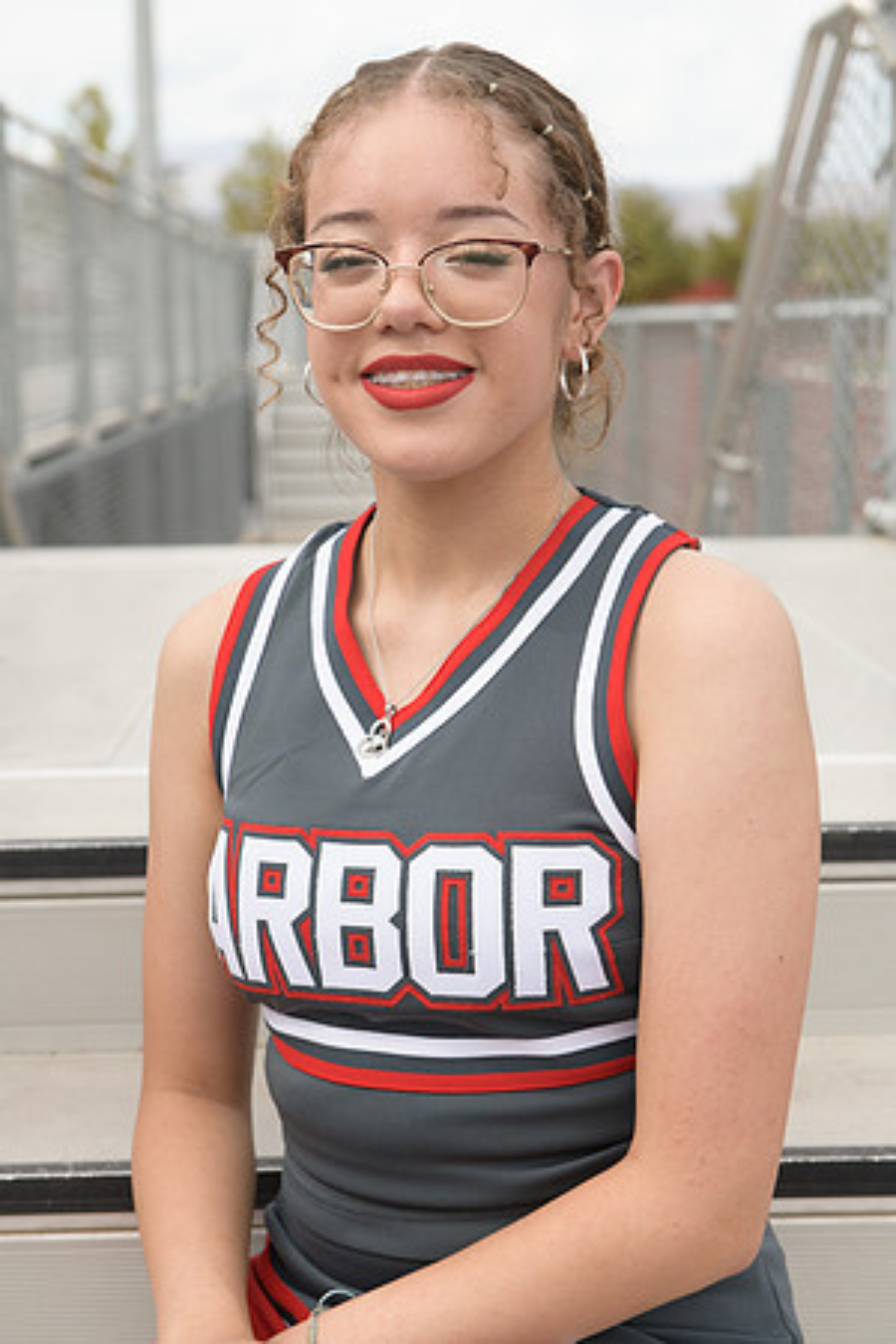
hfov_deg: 19.5
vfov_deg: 28.8
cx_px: 448
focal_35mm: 70
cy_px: 672
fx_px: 2613
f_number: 5.6
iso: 800
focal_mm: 70
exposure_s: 1/1250
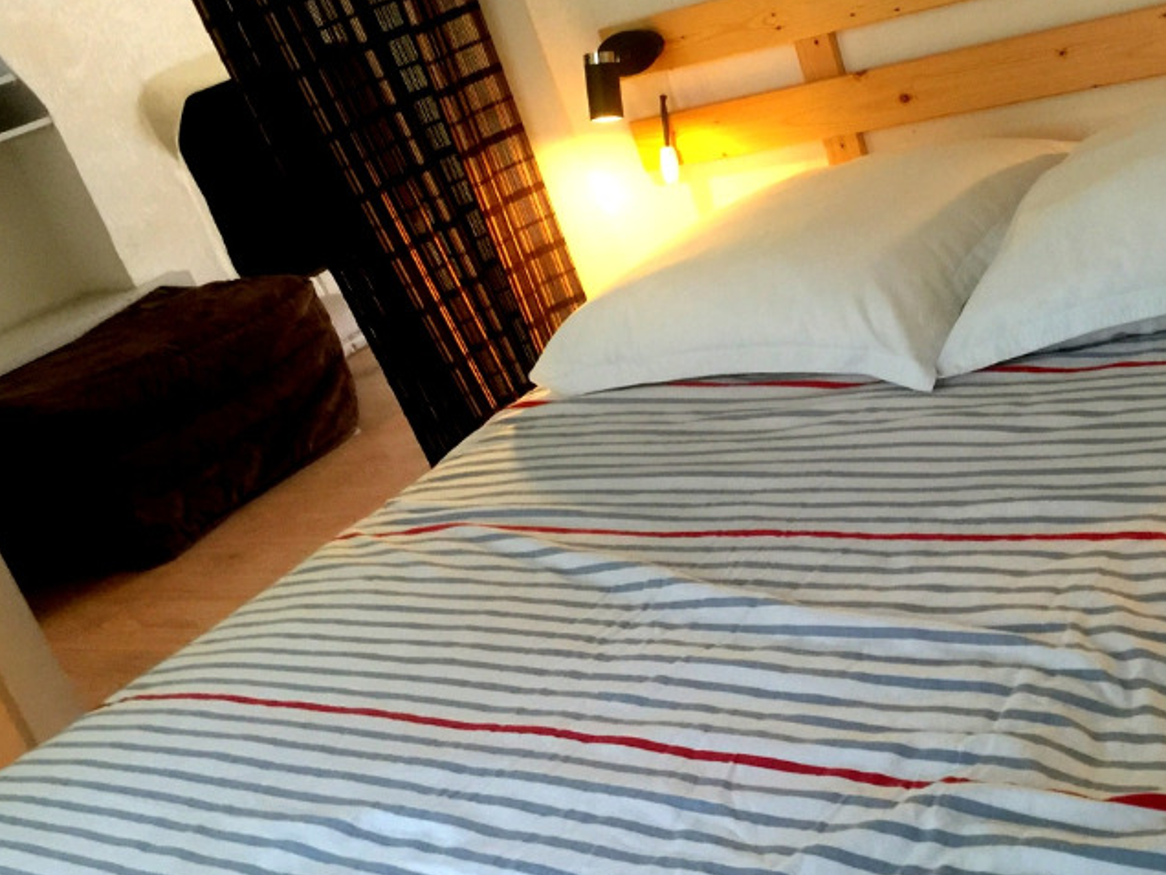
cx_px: 789
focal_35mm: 41
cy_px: 300
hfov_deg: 45.0
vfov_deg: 34.8
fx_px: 1381
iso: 125
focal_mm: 4.15
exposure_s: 1/17
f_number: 2.2
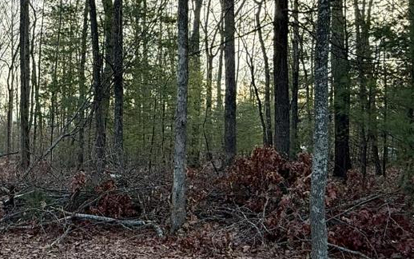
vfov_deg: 29.9
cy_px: 124
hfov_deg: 44.4
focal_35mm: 43
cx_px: 96
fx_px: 485
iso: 64
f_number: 2.2
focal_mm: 2.22
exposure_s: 1/241
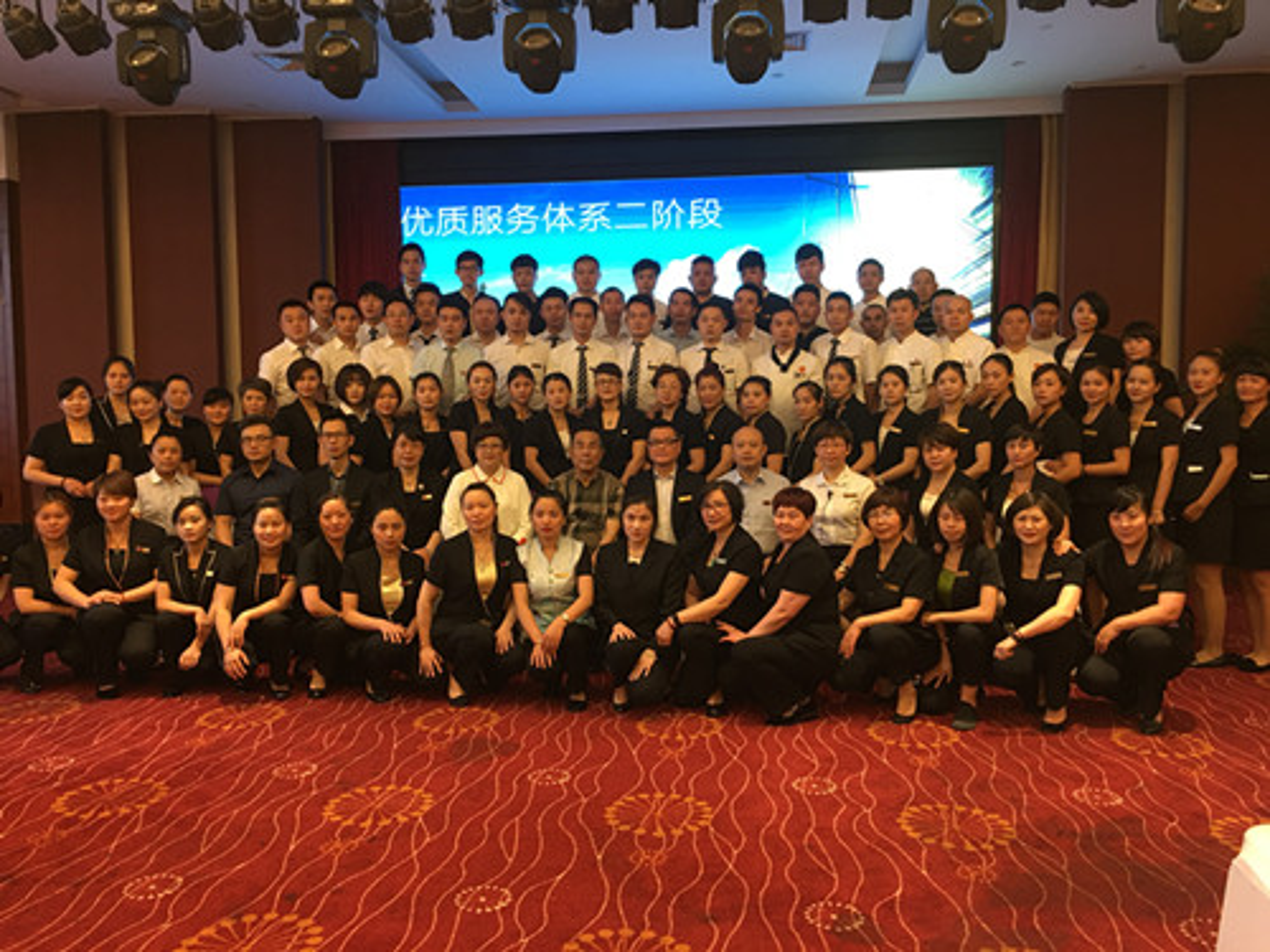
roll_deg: +0.9
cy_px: 476
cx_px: 635
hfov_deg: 61.7
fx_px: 1064
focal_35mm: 29
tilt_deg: -3.4
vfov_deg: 48.2
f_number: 2.2
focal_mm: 4.15
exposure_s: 1/17
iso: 50
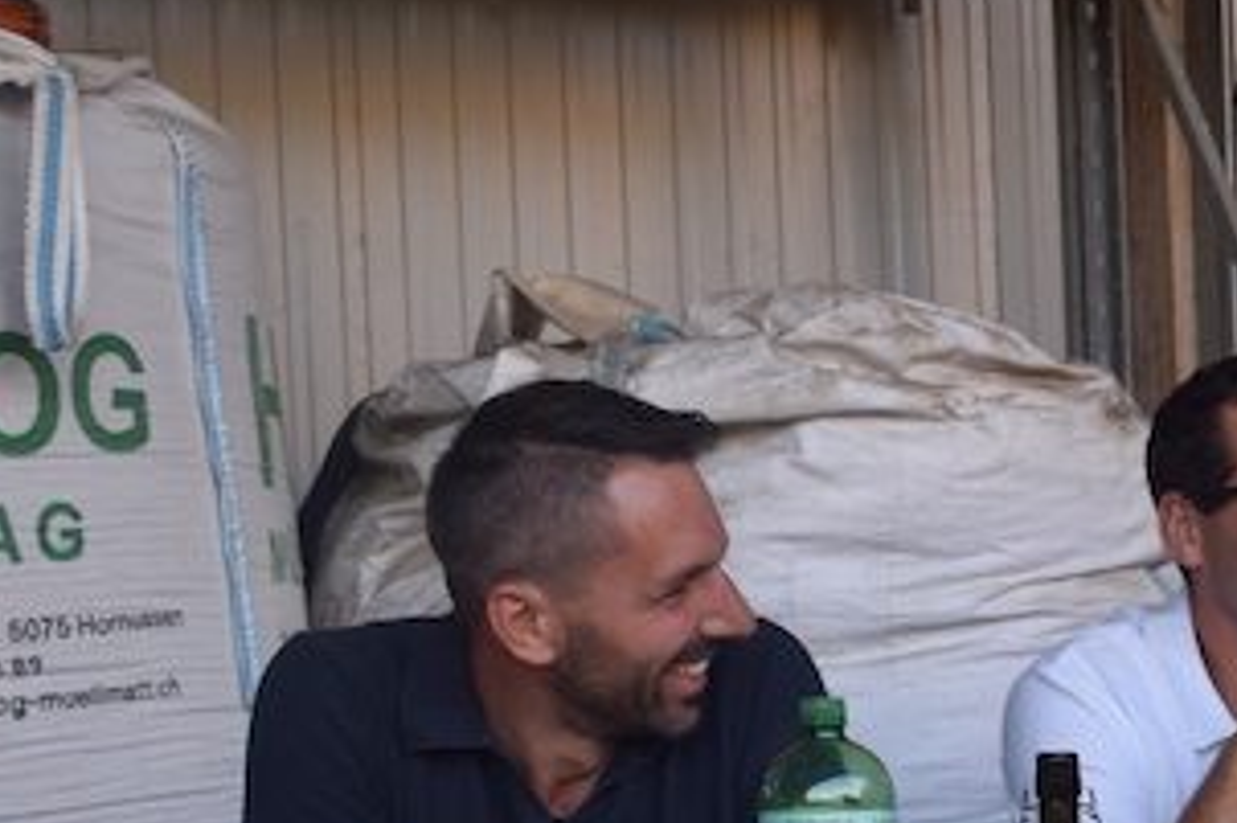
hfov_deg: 20.9
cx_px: 1466
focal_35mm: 91
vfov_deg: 14.6
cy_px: 932
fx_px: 3136
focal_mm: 23
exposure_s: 1/125
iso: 400
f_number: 5.6
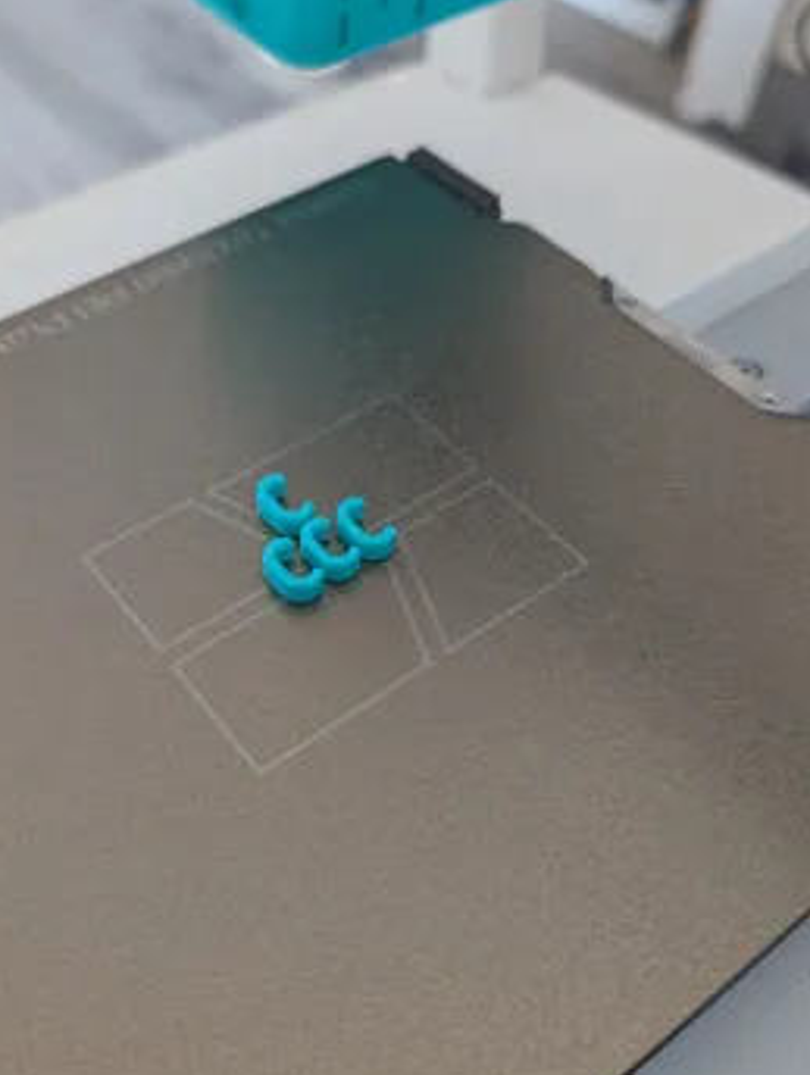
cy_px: 573
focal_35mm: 37
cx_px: 288
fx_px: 1152
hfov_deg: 38.4
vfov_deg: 50.0
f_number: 1.68
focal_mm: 6.9
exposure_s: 1/30.5
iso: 65
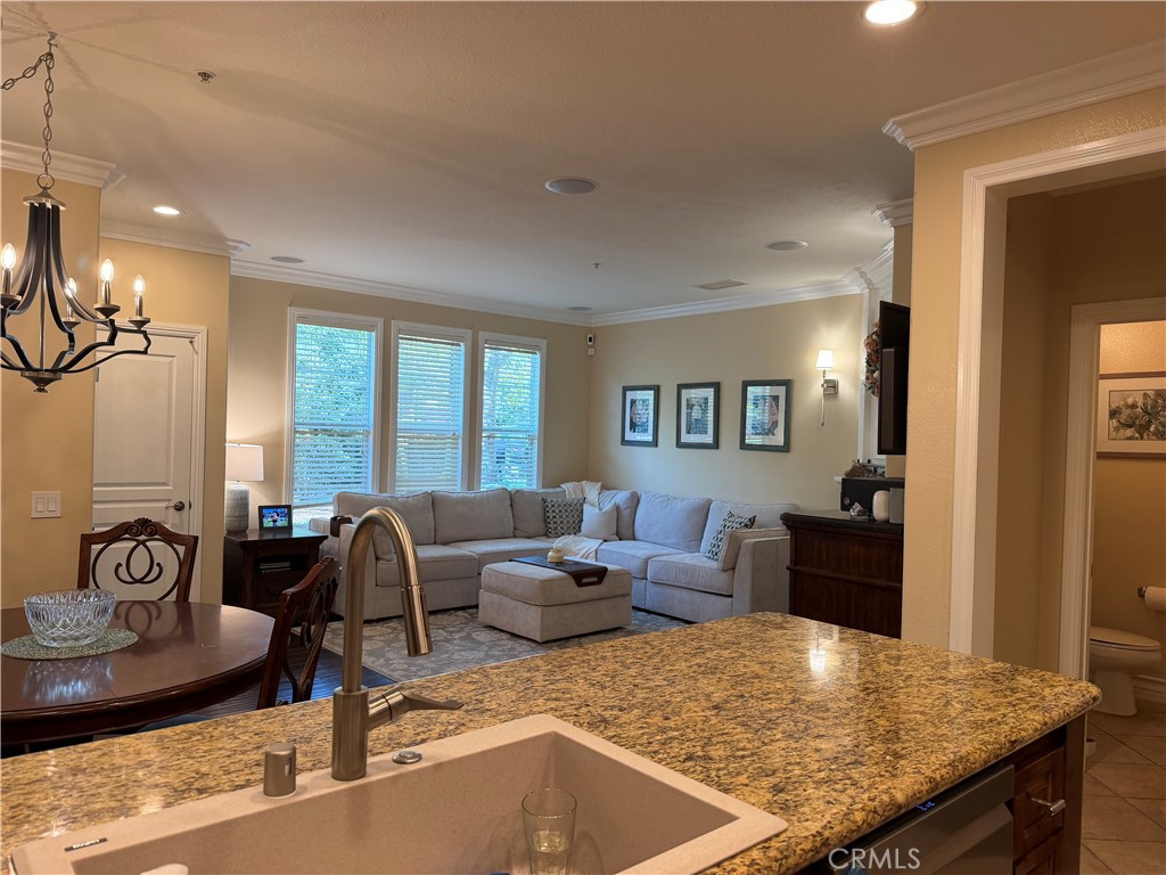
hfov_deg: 71.6
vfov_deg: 56.8
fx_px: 808
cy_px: 438
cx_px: 583
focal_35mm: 24
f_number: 1.78
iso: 160
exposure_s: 1/120
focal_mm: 6.76
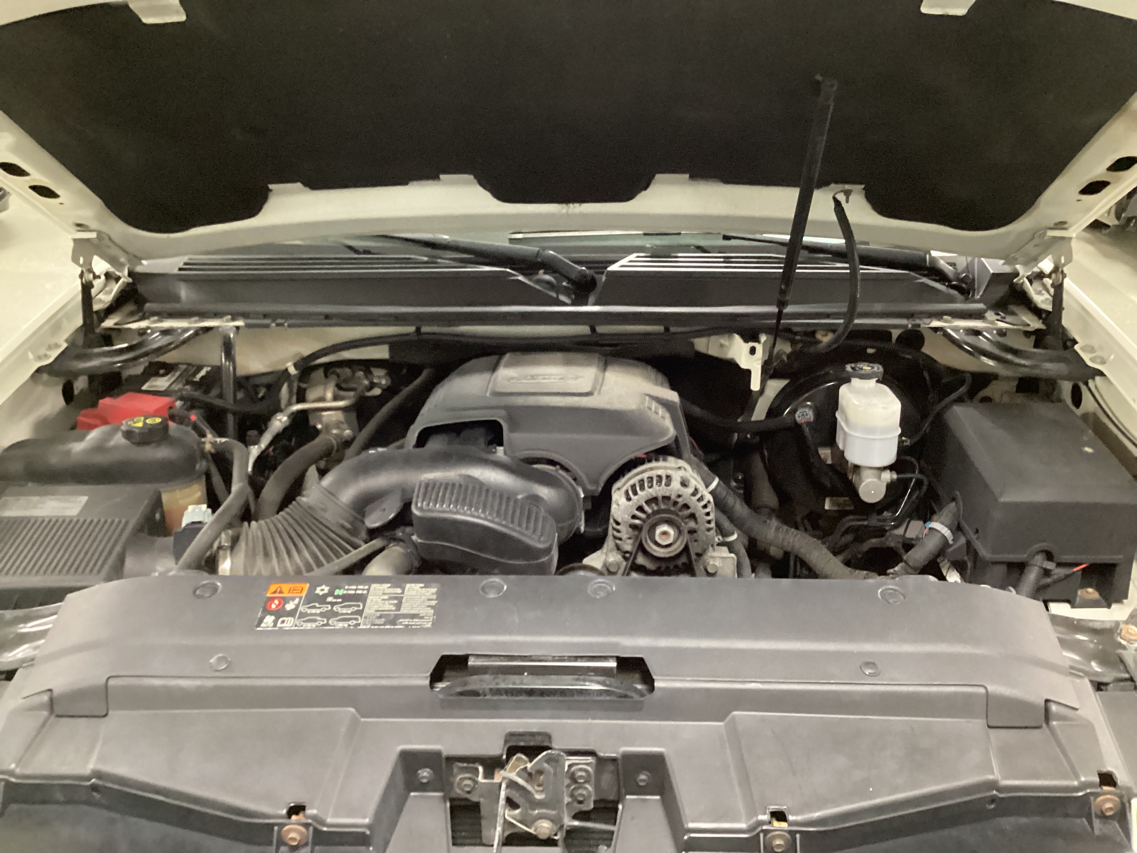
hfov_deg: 58.4
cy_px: 426
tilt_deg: -25.4
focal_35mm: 31
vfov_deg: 45.4
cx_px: 568
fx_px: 1018
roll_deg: +0.0
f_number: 2.4
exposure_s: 1/25
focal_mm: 3.3
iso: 800
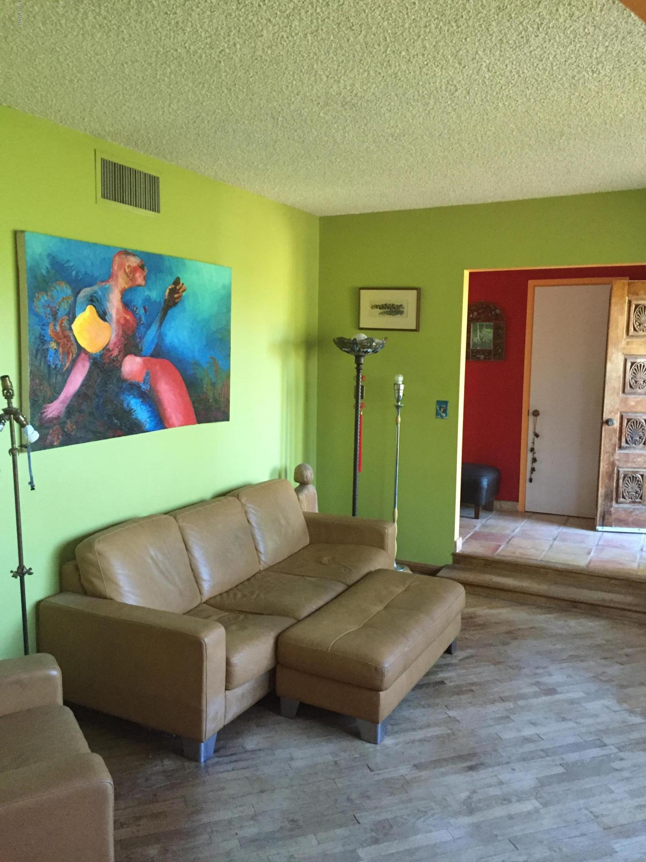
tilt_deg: -9.2
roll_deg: -0.9
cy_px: 431
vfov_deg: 61.7
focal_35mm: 29
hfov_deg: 48.2
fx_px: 722
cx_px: 323
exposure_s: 1/30
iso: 250
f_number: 2.2
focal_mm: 4.15
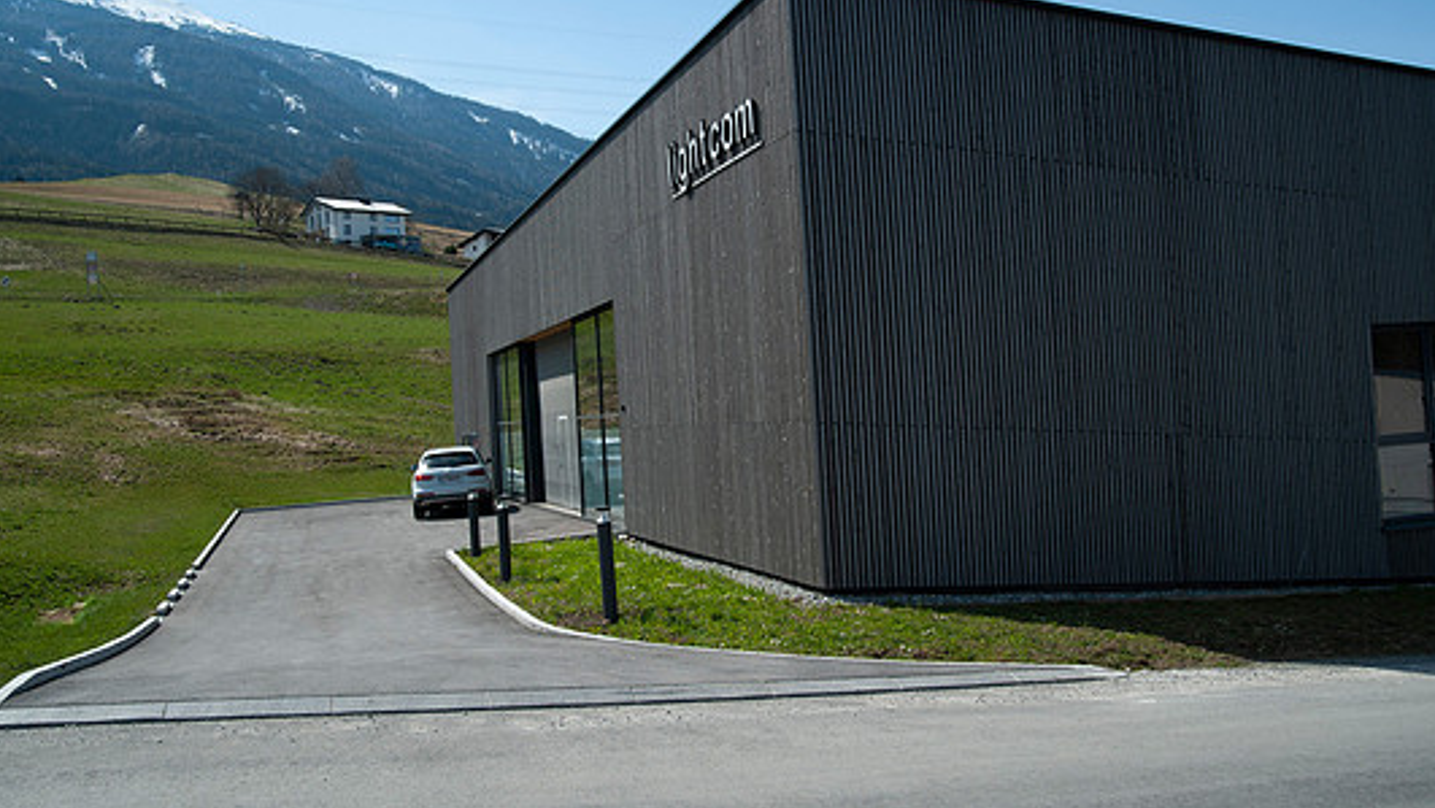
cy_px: 381
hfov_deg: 61.0
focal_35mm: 32
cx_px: 716
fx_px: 1218
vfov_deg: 36.7
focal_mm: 28
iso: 200
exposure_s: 1/500
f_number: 11
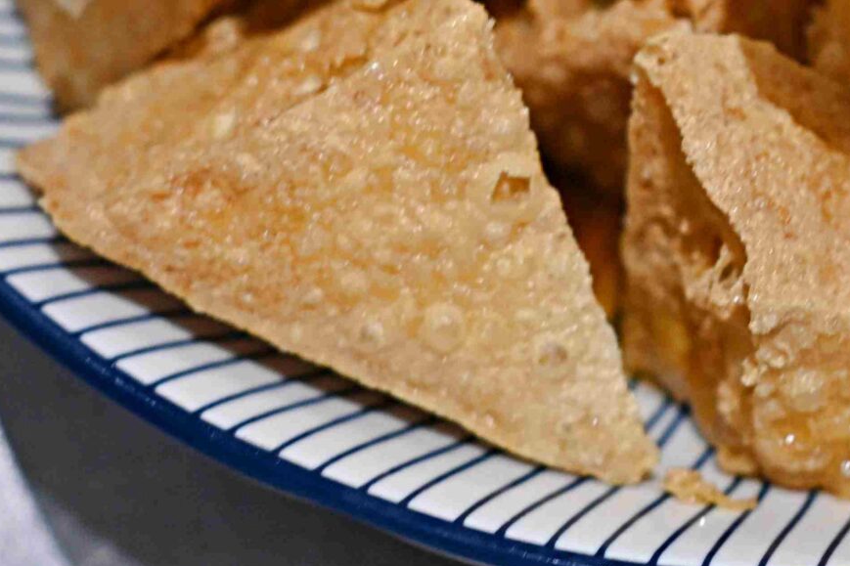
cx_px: 1150
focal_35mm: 221
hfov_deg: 9.1
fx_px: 5217
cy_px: -152
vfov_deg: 6.2
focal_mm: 50
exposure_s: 1/200
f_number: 3.2
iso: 500
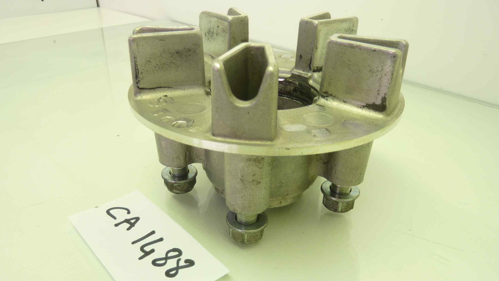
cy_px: 181
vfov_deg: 41.1
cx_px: 246
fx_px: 371
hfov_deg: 67.9
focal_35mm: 28
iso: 80
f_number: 3.3
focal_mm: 4.1
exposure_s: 1/25
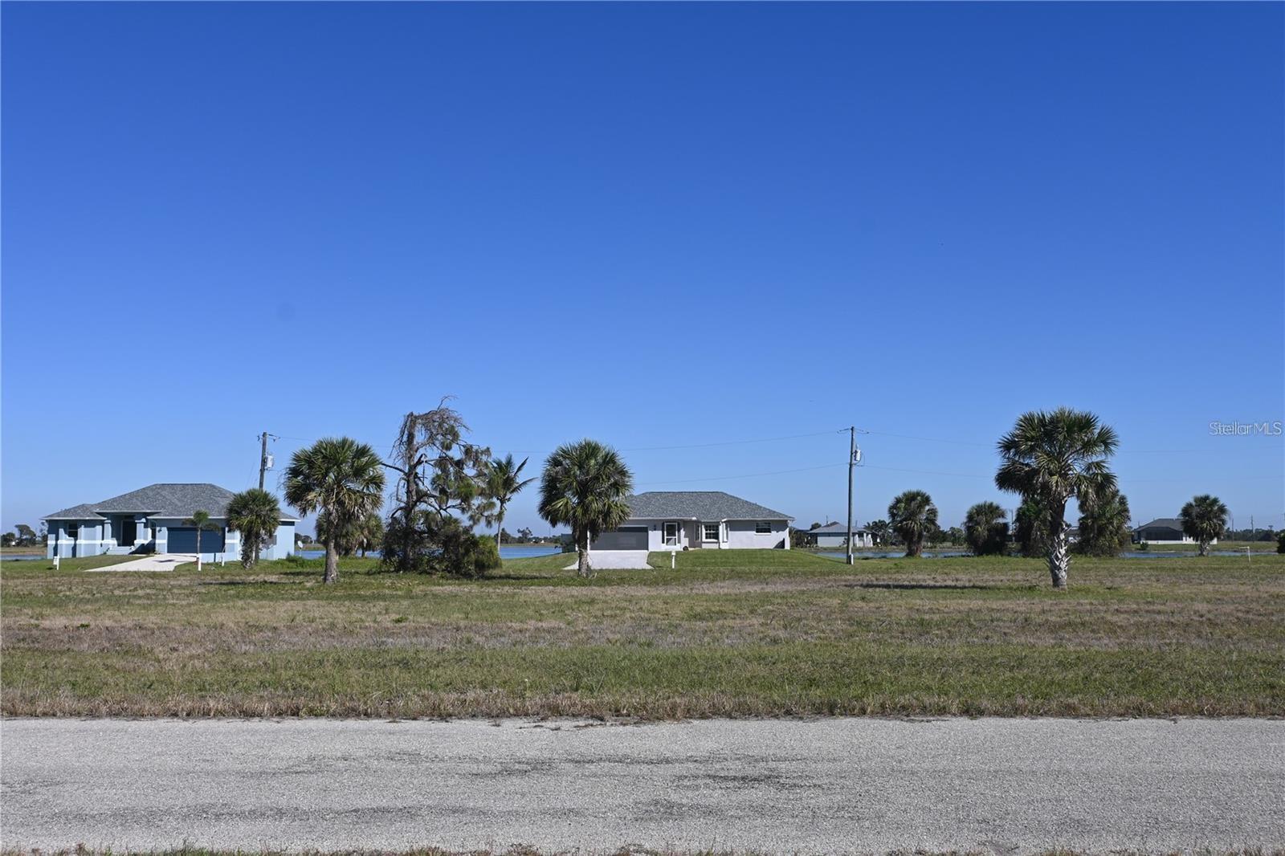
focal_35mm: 36
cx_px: 642
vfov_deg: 36.9
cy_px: 428
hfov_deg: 53.1
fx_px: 1285
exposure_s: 1/500
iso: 100
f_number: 8
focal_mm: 24
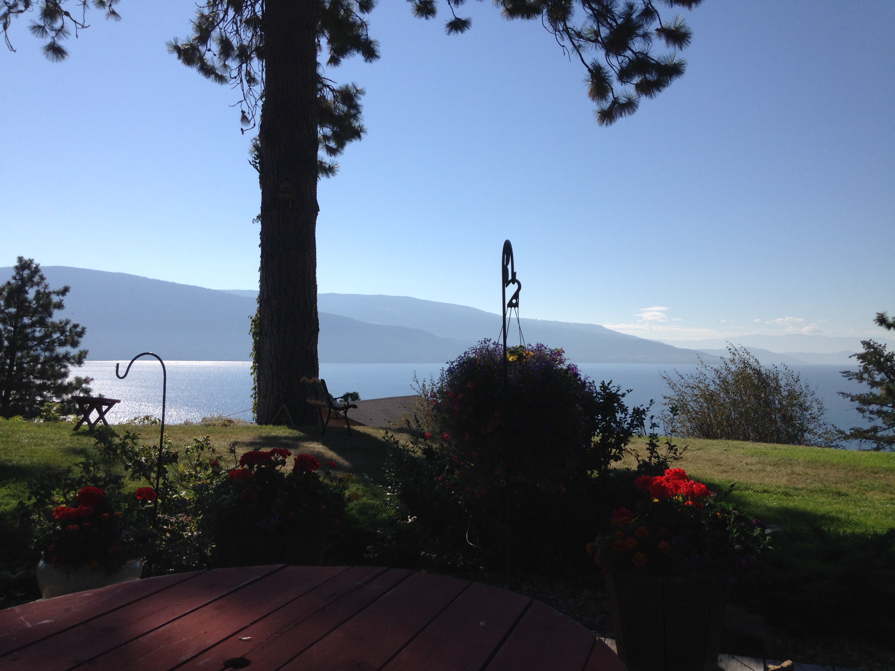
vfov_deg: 42.9
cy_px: 336
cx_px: 448
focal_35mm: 33
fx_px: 853
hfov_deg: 55.4
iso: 50
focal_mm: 4.12
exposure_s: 1/2857
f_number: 2.4
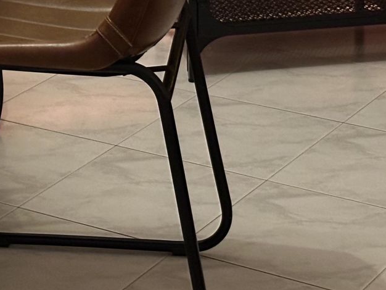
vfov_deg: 9.2
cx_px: 84
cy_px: -129
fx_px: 1751
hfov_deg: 12.5
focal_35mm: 157
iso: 640
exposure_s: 1/20
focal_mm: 6.86
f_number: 1.78
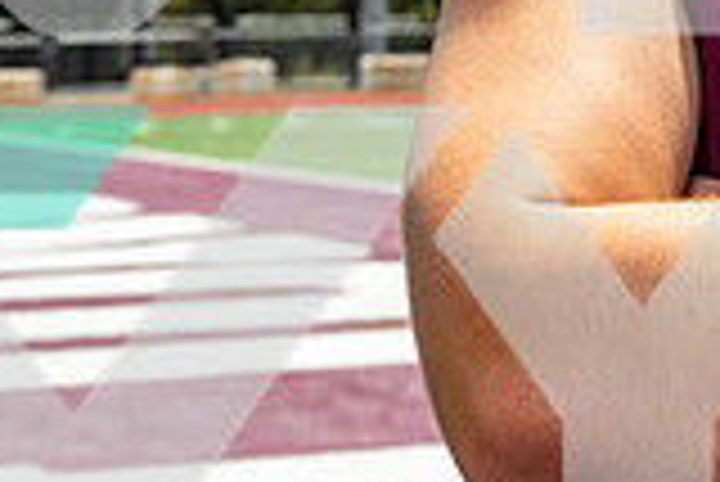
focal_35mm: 181
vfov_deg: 7.5
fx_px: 3623
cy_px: -200
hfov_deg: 11.2
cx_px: 842
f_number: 8
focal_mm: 50
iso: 100
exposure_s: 1/125
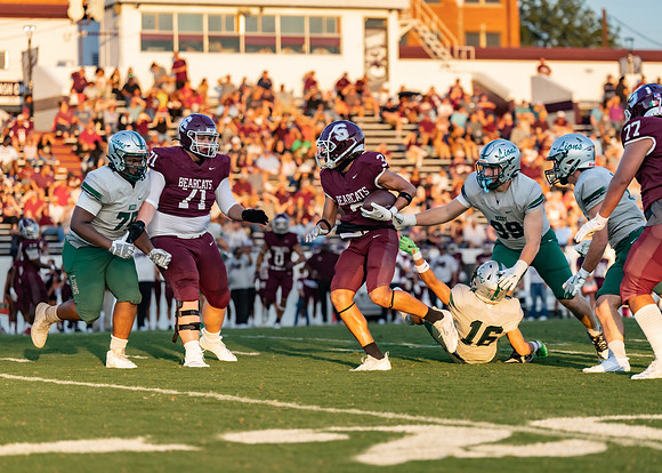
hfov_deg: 14.2
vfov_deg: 10.2
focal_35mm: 141
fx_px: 2650
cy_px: 245
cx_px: 364
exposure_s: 1/1600
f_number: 2.8
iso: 400
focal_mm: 127
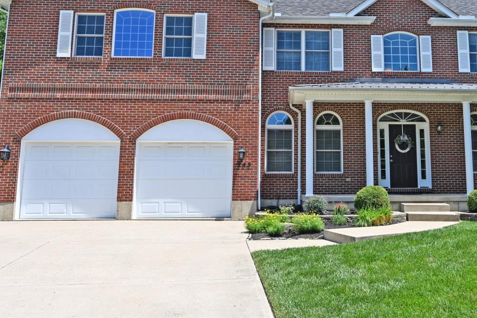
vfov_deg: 36.7
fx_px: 474
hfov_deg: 52.5
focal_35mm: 36
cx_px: 314
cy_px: 104
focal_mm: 23.5
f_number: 6.3
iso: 100
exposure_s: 1/320
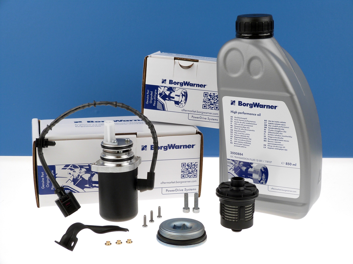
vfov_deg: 24.4
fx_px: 612
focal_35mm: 60
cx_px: 176
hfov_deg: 32.2
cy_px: 132
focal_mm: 10.8
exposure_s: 1/100
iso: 100
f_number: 3.2
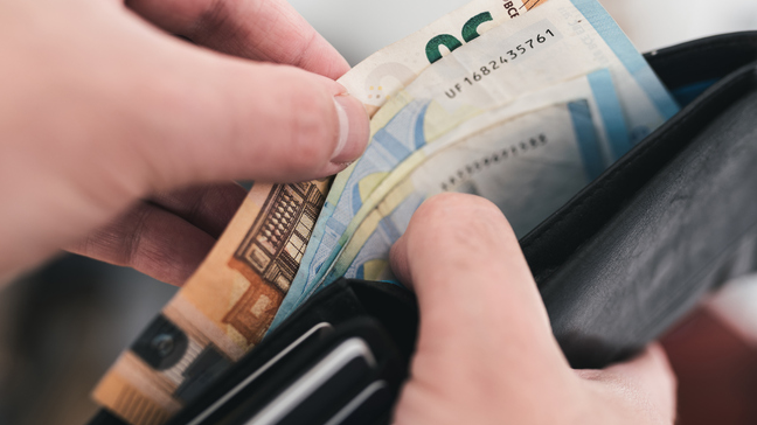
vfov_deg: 29.0
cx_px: 401
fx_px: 823
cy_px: 217
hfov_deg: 49.4
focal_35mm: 41
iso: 160
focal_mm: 35
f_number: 2.5
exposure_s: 1/80
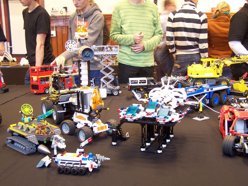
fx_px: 287
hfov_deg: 46.8
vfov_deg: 36.0
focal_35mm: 40
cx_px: 124
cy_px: 93
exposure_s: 1/3
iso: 80
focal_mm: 6.7
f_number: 2.8
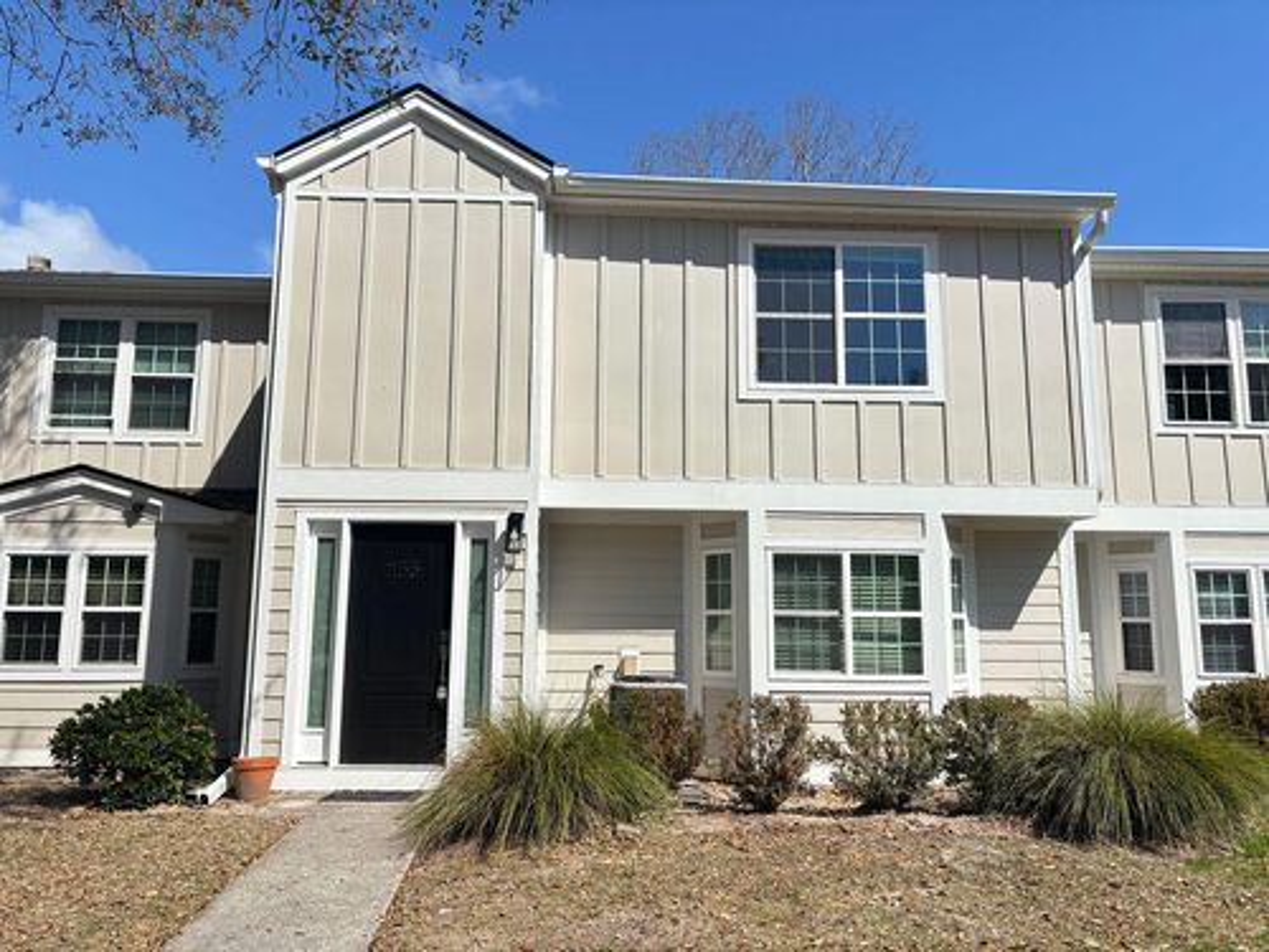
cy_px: 476
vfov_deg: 53.1
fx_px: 953
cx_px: 634
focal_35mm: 26
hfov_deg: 67.3
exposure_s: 1/4082
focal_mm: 5.96
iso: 50
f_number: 1.6
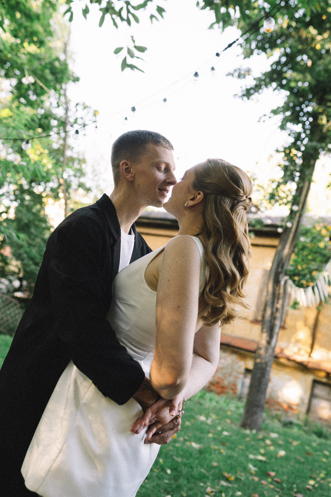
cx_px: 166
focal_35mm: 35
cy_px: 248
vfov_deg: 54.4
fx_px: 483
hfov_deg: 37.9
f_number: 2.5
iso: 400
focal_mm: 35
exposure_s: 1/200
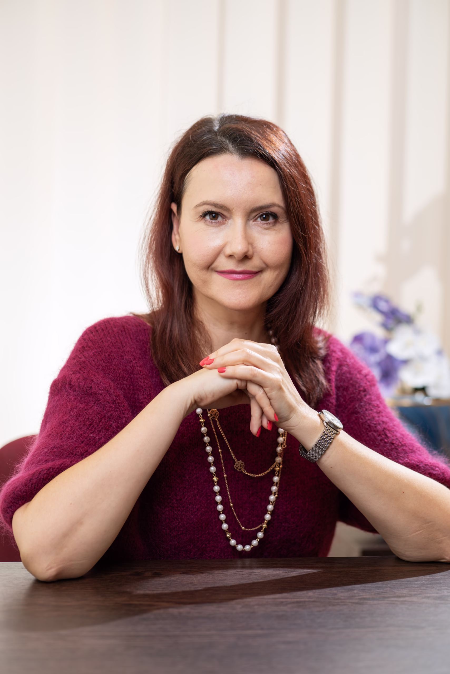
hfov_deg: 16.1
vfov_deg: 23.9
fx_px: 1593
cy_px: 337
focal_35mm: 85
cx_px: 225
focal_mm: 85
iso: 100
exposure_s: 1/60
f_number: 2.8
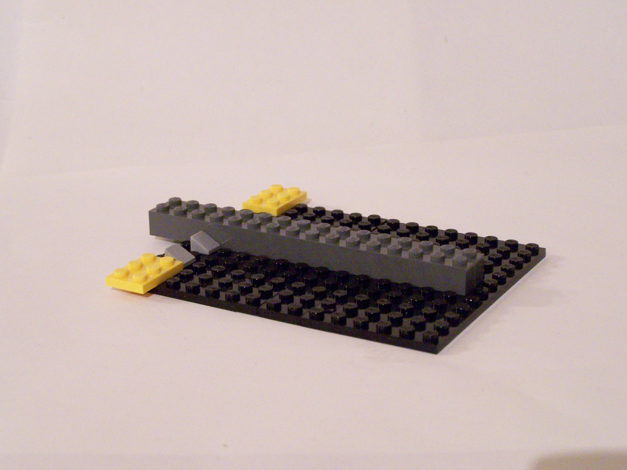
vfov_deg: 19.6
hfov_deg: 26.0
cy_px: 235
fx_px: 1358
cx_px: 314
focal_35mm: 75
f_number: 3.2
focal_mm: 12.4
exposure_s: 1/8
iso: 400
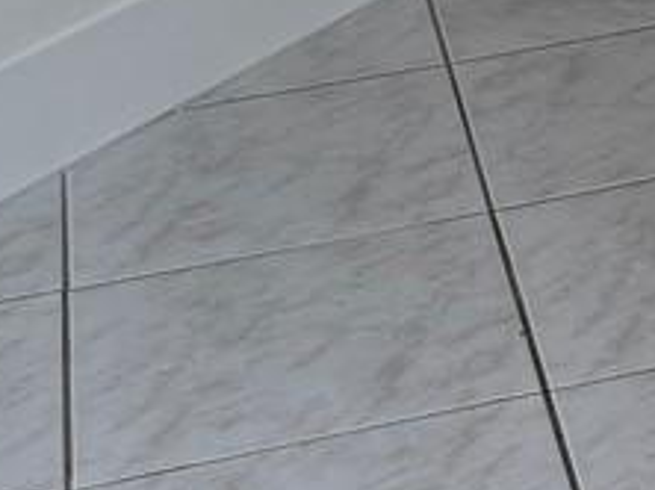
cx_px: 1466
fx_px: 3270
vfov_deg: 7.7
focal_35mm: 173
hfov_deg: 10.2
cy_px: -865
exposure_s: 1/440
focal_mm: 6.76
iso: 100
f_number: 1.78
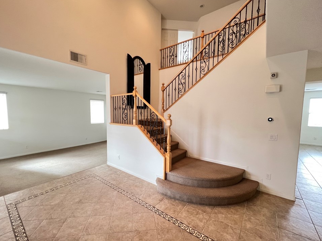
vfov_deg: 85.6
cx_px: 150
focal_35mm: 14
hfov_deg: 101.9
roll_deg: -0.5
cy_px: 125
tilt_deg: -5.2
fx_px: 130
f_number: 1.8
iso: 400
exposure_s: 1/60
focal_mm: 1.57
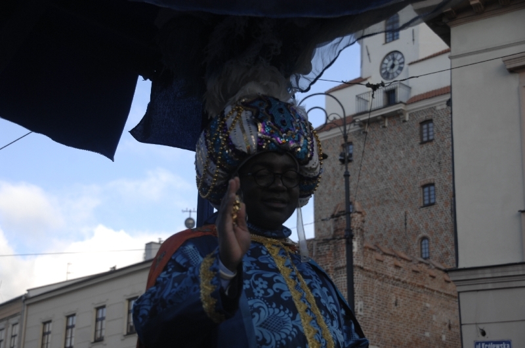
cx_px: 262
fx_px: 1092
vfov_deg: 18.1
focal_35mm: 75
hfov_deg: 27.0
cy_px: 174
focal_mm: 50
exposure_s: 1/320
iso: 100
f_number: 4.5
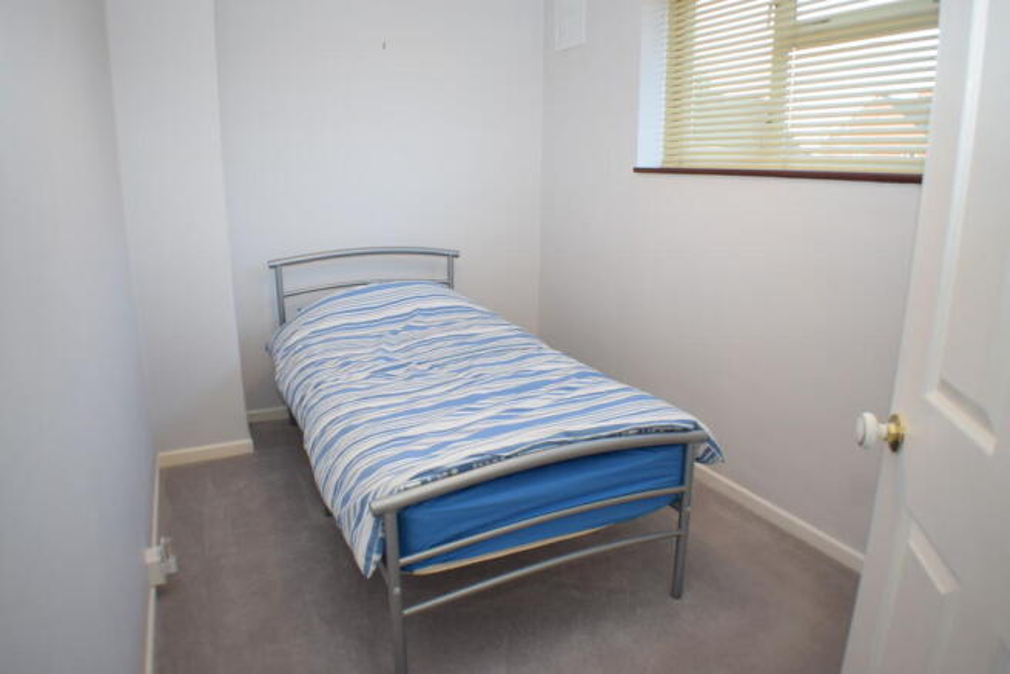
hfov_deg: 61.9
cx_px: 505
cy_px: 337
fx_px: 842
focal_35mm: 30
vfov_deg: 43.6
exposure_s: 1/80
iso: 400
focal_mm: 20
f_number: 4.5
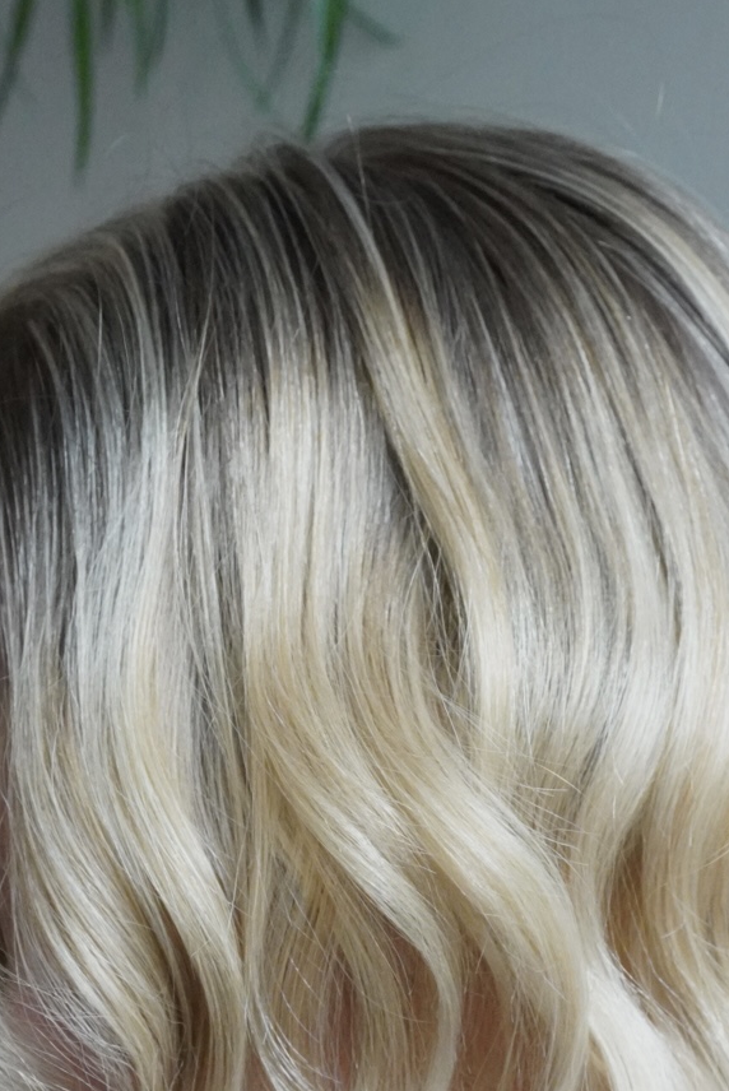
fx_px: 2062
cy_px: 900
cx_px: 405
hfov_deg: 20.0
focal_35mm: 68
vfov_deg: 28.9
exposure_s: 1/160
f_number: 8
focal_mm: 24
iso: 5000
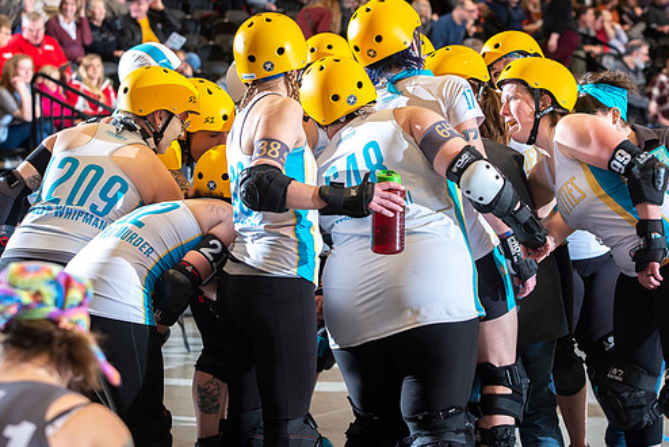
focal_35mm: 101
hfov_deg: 20.2
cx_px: 356
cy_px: 186
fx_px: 1878
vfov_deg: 13.6
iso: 500
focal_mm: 86
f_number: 5
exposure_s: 1/160
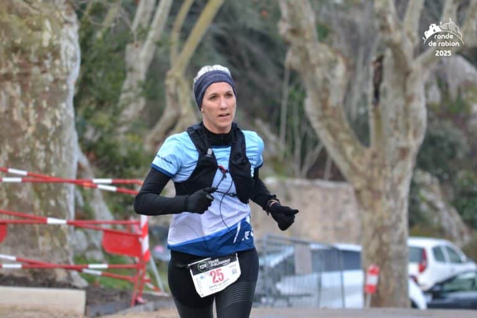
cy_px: 159
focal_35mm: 240
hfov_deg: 8.6
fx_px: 3180
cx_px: 238
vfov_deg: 5.7
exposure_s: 1/500
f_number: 5
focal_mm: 160
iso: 1100
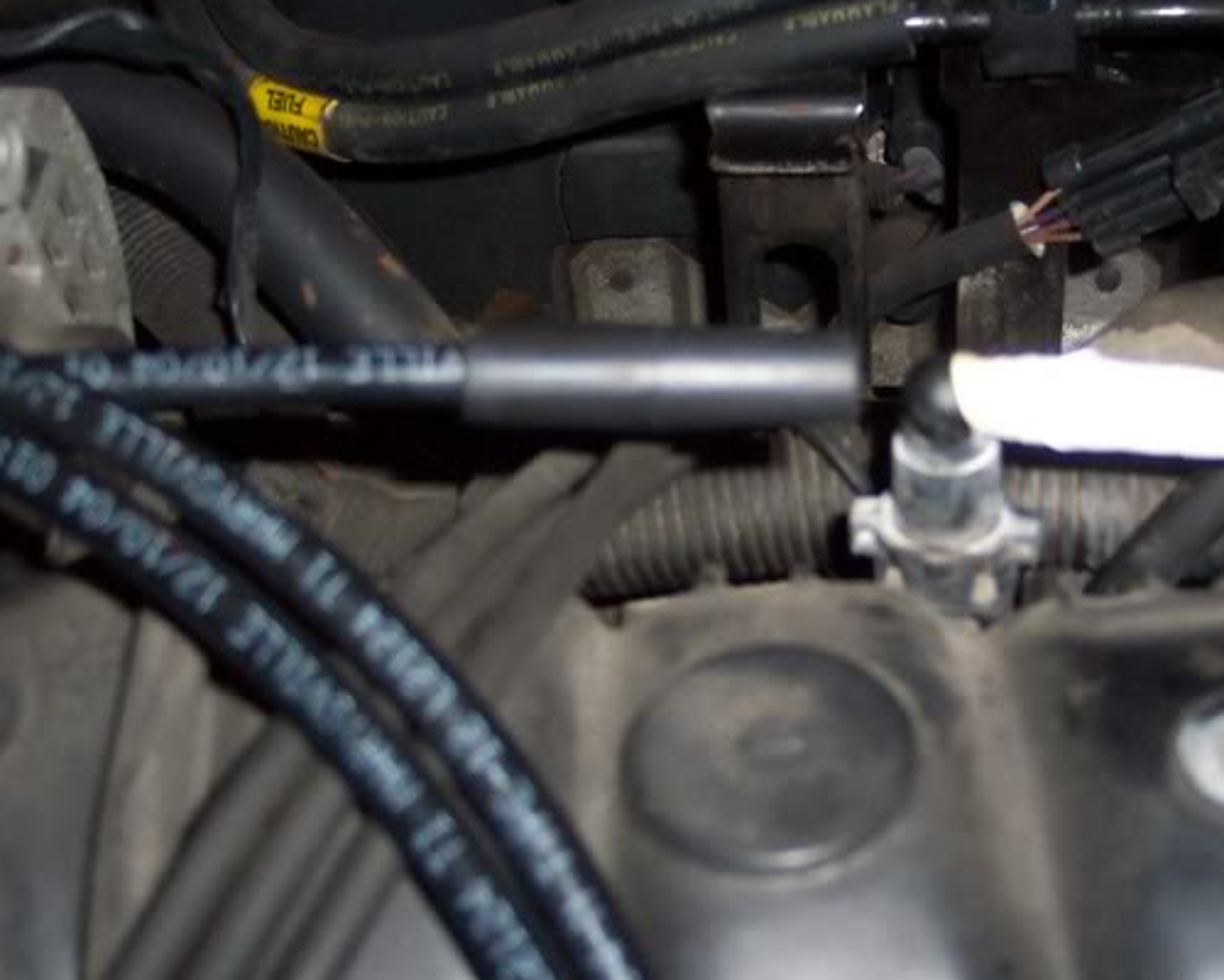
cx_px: 769
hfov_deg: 32.9
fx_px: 2065
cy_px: 467
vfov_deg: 26.7
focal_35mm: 57
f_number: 2.8
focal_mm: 8
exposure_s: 1/30
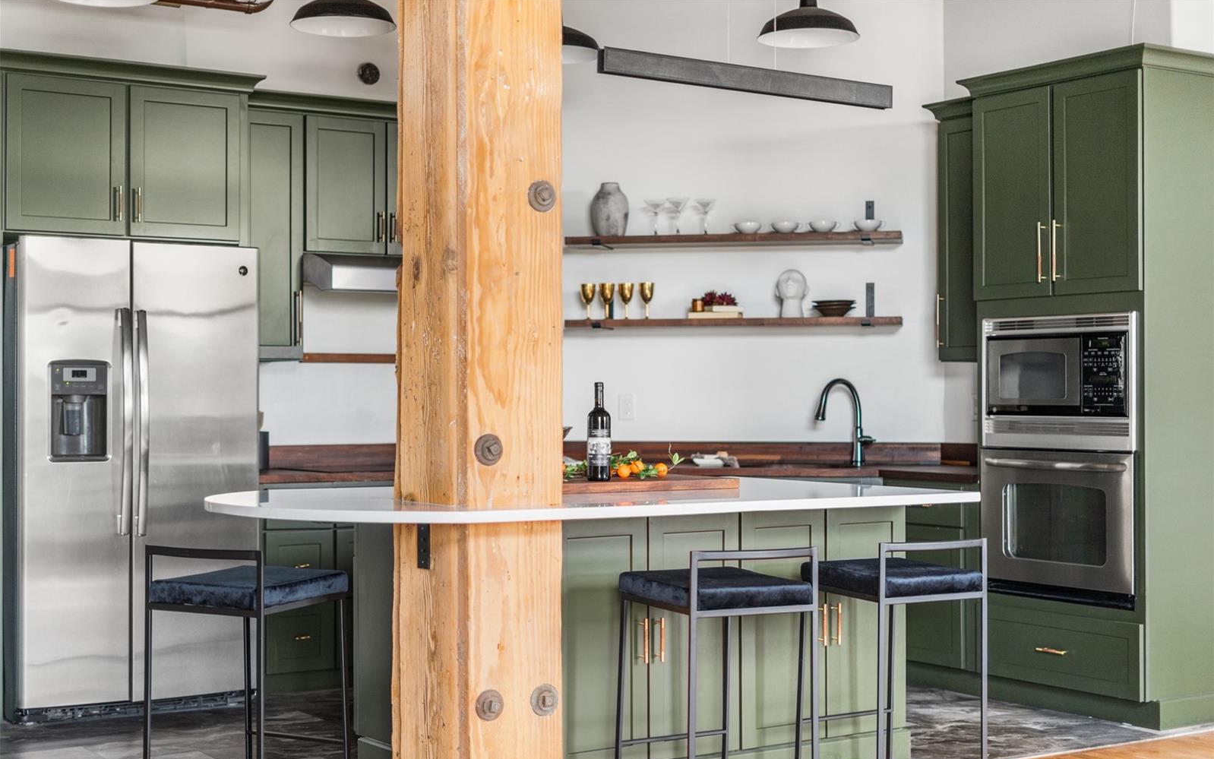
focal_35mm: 51
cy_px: 402
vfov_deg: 25.3
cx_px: 607
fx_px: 1687
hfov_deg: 39.6
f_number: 1.8
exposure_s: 1/100
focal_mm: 50
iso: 500
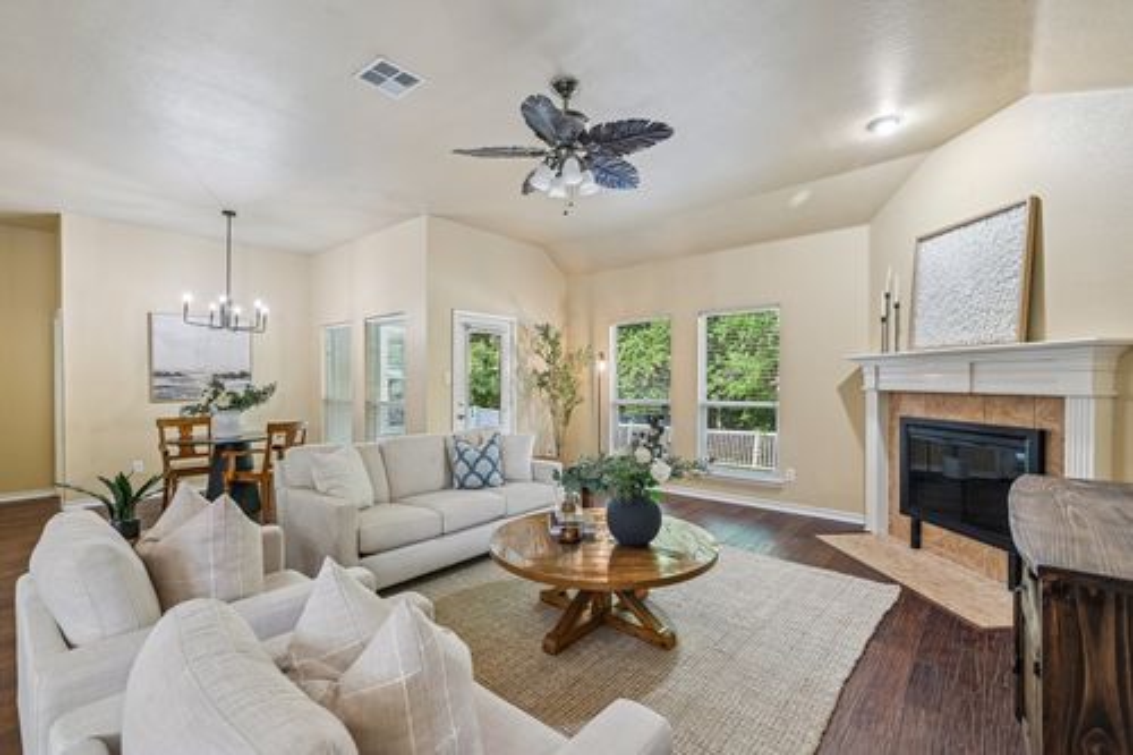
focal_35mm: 16
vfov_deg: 73.7
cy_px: 378
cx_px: 566
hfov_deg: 96.8
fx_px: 503
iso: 400
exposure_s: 1/10
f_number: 8
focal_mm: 16
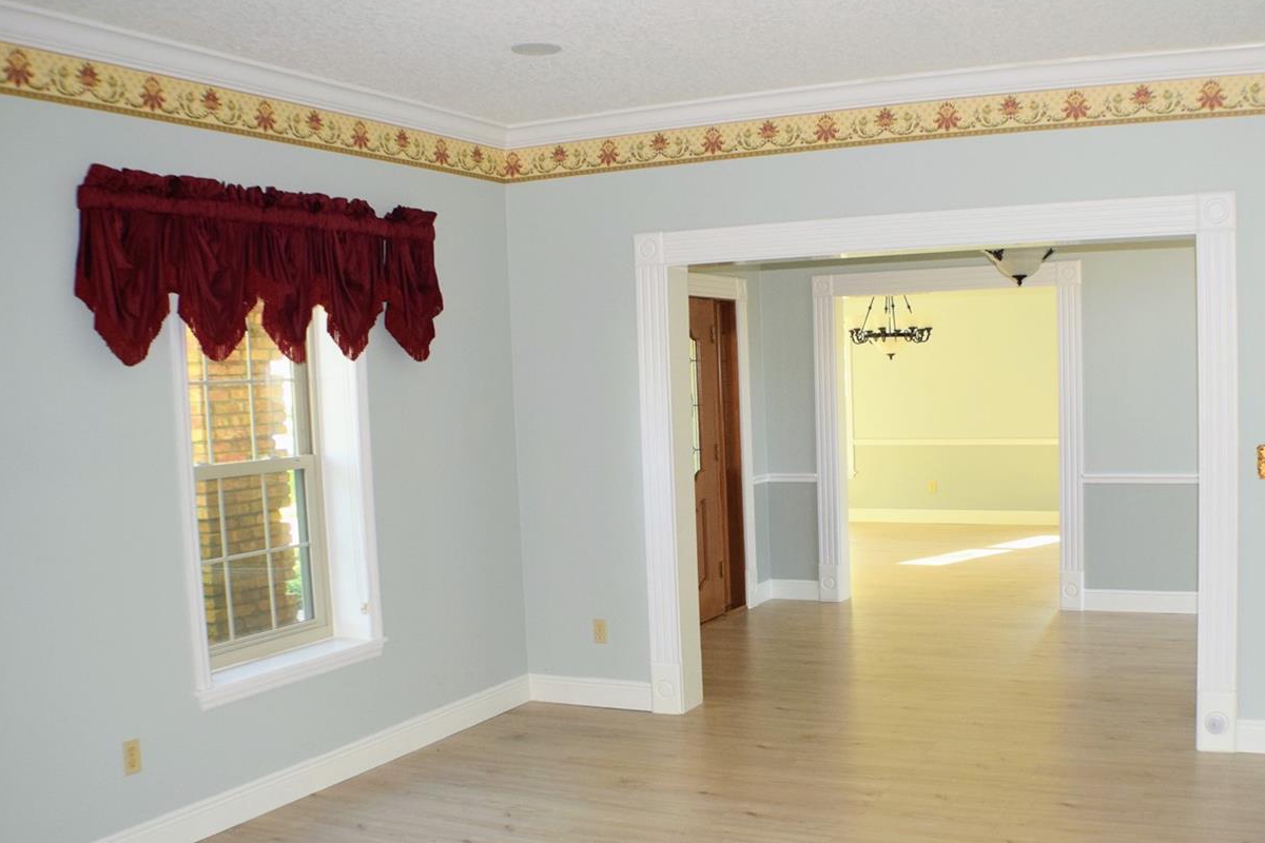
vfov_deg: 28.0
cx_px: 798
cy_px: 486
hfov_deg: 40.8
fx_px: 1687
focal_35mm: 48
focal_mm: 24
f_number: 5
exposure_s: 1/100
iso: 800
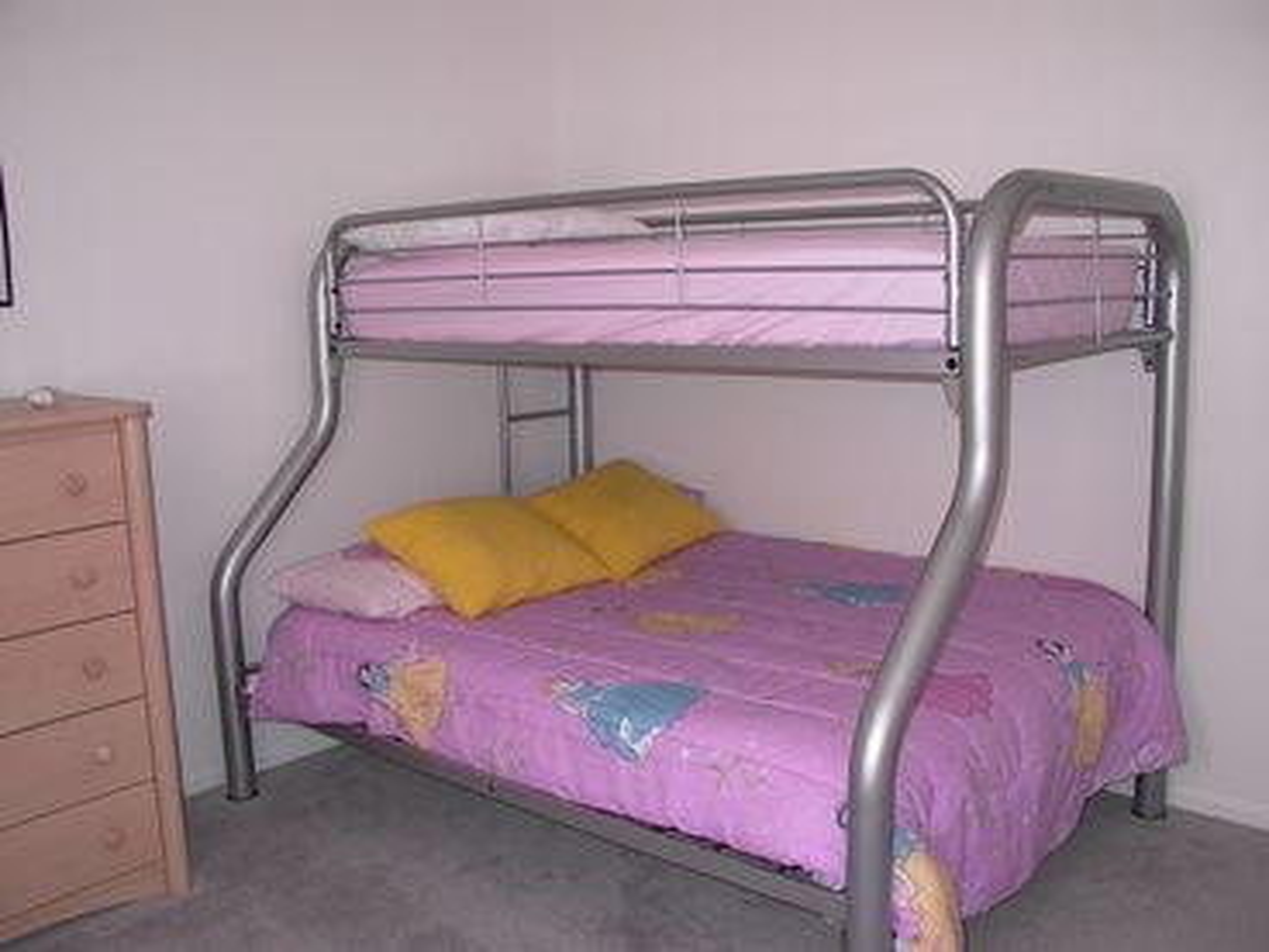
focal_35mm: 33
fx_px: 1210
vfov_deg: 42.9
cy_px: 476
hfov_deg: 55.4
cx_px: 634
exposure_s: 1/64.2
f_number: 2.04
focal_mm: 7.13
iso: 100
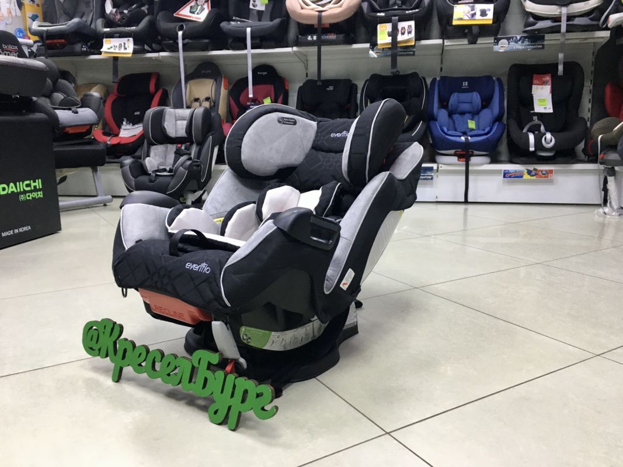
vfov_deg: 48.2
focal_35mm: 29
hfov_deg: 61.7
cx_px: 312
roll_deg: +0.4
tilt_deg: -11.5
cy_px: 234
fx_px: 522
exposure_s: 1/33
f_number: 2.2
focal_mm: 4.15
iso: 125
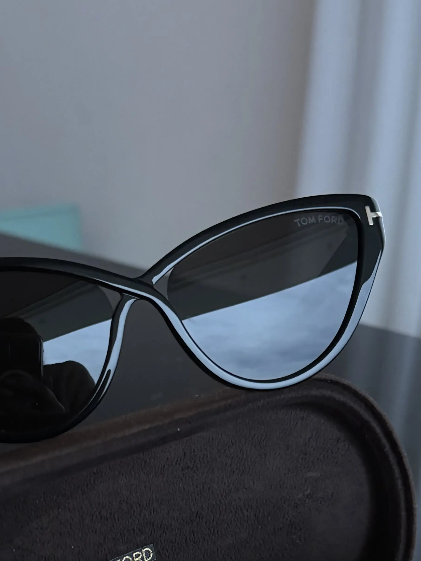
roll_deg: -1.1
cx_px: 144
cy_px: 411
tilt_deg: -22.4
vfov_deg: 33.2
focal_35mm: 57
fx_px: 924
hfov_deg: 25.5
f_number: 1.78
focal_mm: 6.76
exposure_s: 1/33
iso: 1000
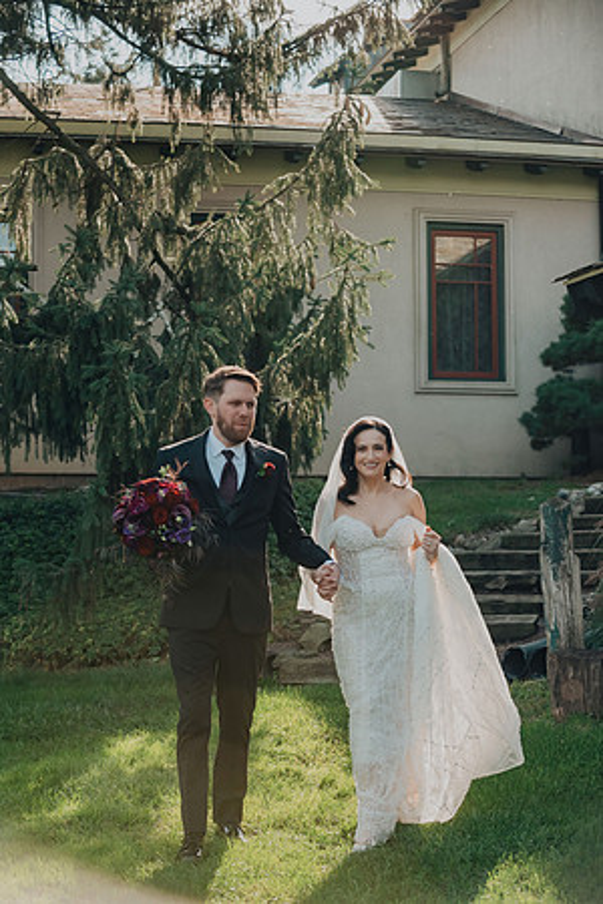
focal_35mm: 78
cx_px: 302
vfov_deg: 26.0
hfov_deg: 17.5
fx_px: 1960
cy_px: 452
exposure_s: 1/3200
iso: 800
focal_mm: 78
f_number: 4
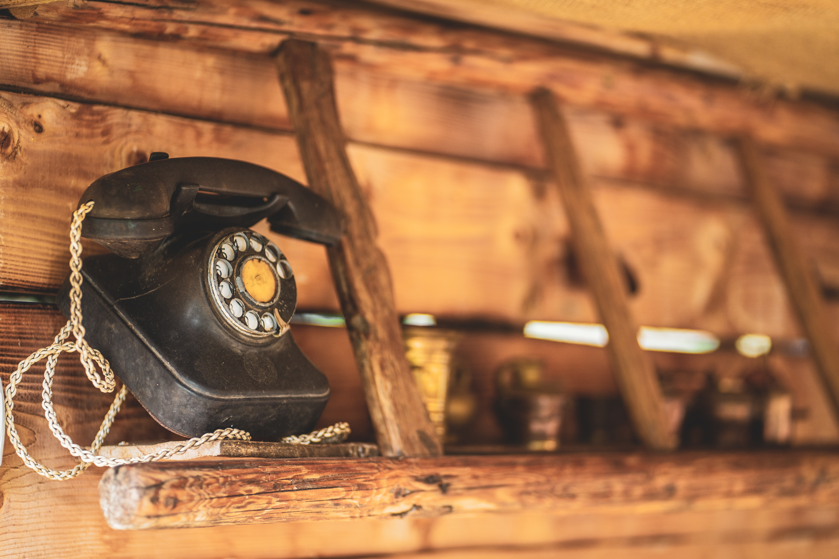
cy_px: 280
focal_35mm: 85
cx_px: 420
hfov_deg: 23.9
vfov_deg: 16.1
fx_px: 1981
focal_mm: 85
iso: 400
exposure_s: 1/200
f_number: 1.8
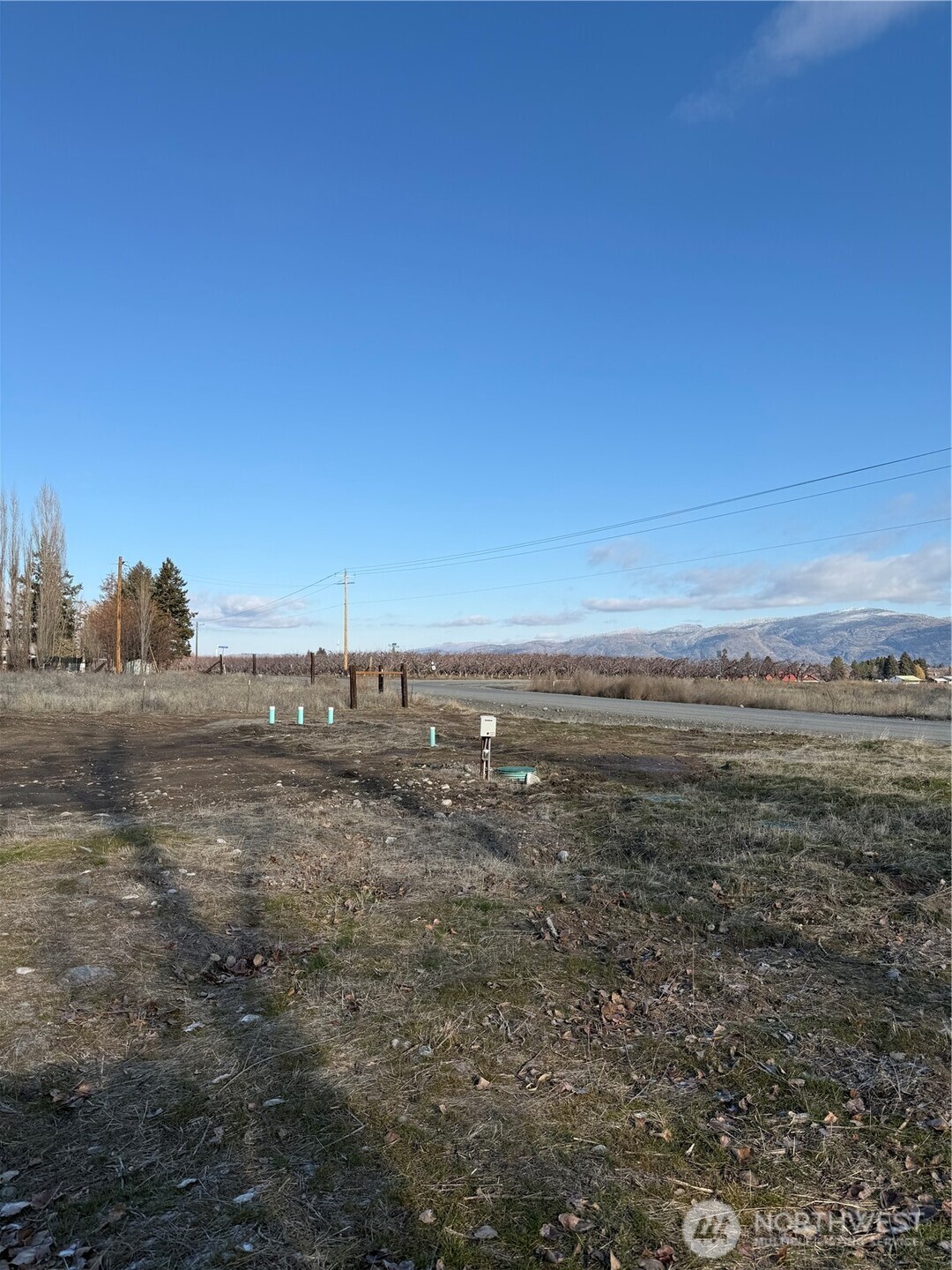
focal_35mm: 24
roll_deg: +0.1
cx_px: 476
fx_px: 880
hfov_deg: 56.8
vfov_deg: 71.6
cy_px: 635
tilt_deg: +2.1
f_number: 1.78
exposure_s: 1/4673
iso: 80
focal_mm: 6.76
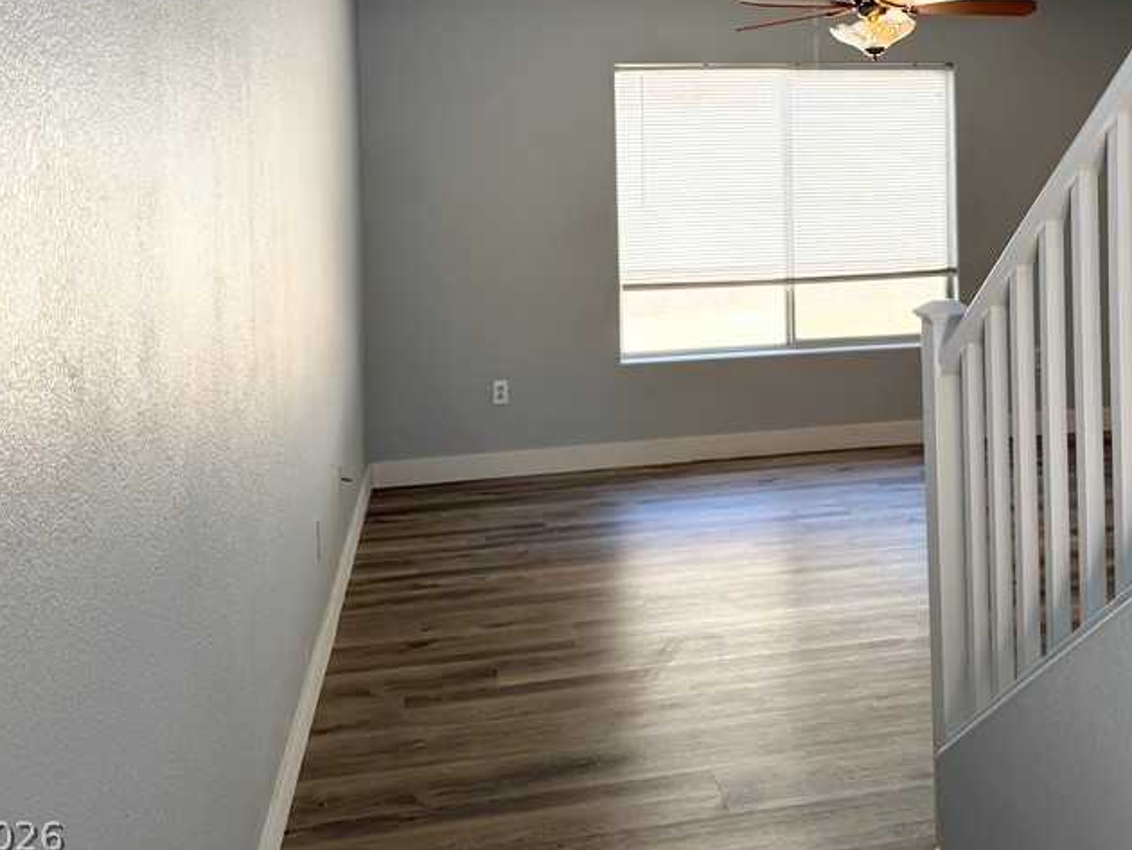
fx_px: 1276
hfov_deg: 46.8
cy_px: 176
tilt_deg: -1.5
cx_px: 787
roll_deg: +1.0
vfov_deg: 35.7
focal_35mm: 39
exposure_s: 1/176
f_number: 1.78
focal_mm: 6.76
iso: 80
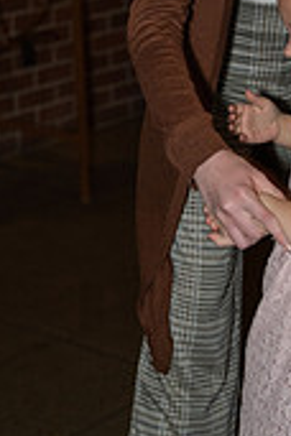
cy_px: 23
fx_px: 1273
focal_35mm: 105
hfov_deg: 13.0
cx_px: 217
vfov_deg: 19.0
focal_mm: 40
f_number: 2.8
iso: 1600
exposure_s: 1/125
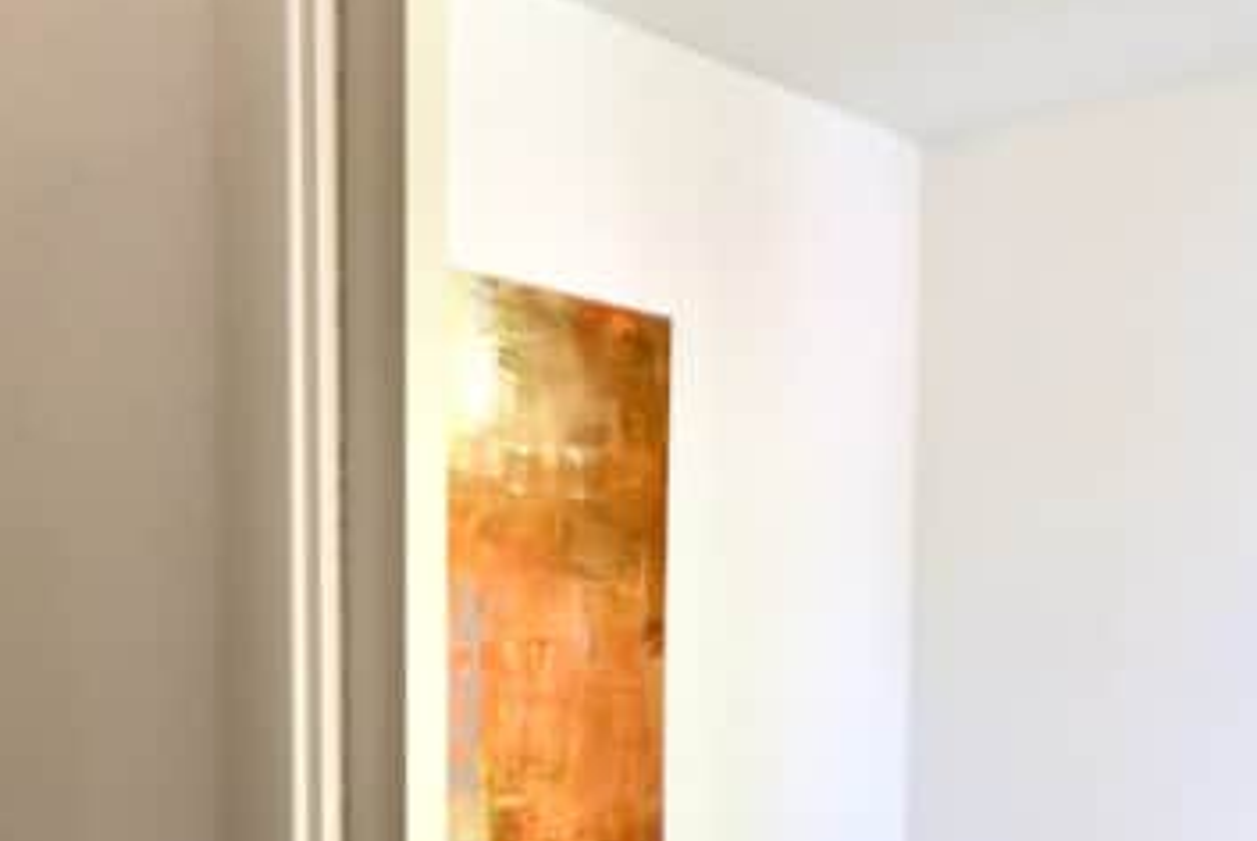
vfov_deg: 22.2
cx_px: 385
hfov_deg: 34.0
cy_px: 919
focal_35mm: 58
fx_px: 2027
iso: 400
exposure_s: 1/5
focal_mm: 20
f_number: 16
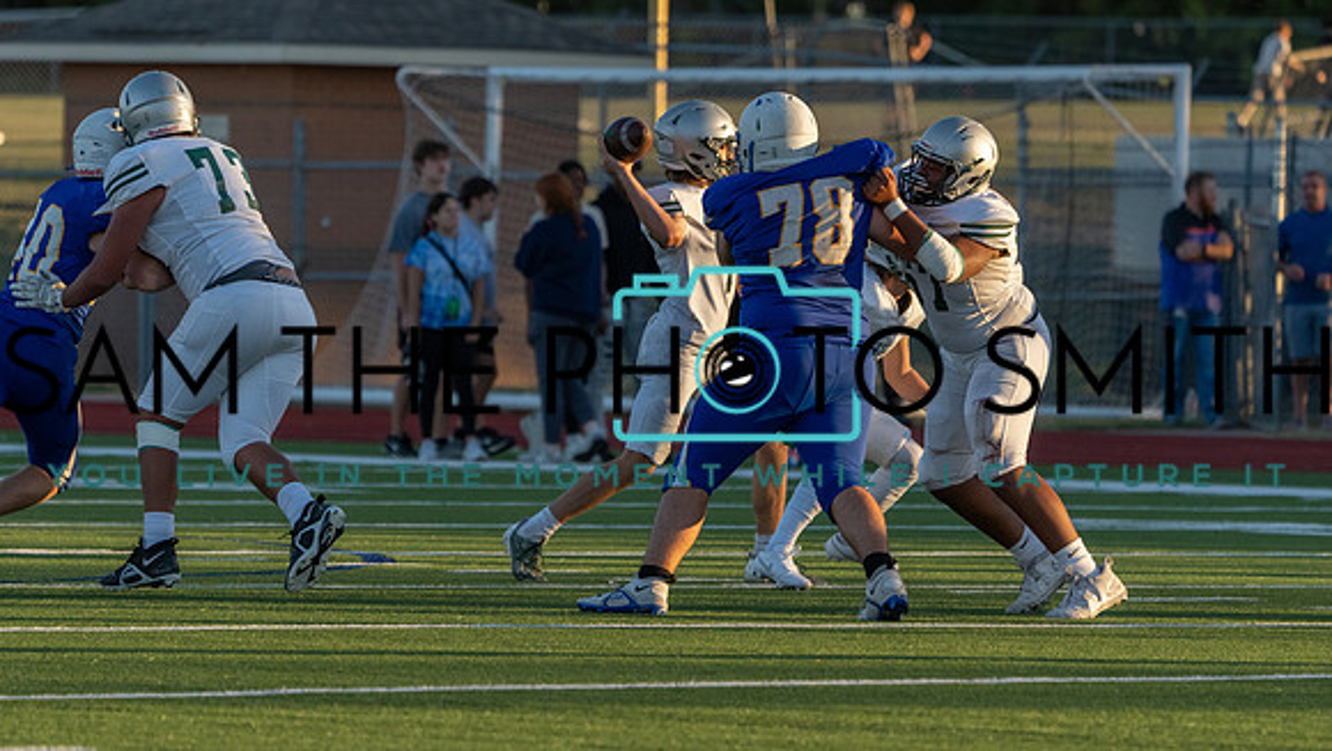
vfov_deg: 3.1
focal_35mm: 397
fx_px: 14038
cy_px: 358
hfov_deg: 5.4
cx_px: 664
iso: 1000
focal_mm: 291
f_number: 5.6
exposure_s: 1/1250
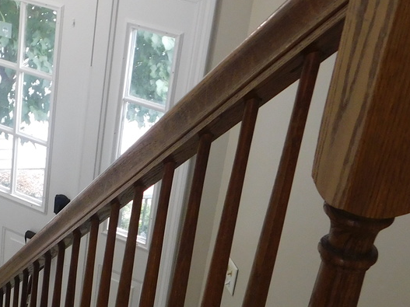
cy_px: 256
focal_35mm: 82
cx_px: -18
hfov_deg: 22.7
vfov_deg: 17.8
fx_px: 971
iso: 180
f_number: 3.2
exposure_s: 1/30
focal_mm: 5.3
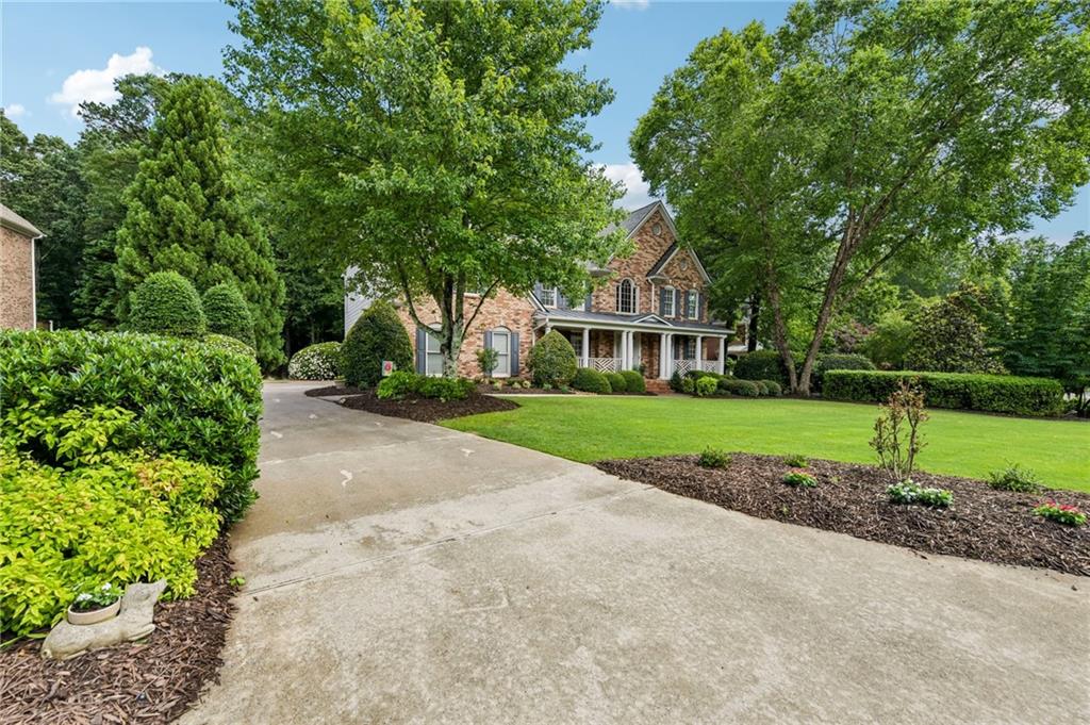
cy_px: 362
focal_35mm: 14
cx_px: 545
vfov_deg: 81.1
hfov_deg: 104.3
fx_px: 424
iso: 400
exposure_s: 1/640
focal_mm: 14
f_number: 8
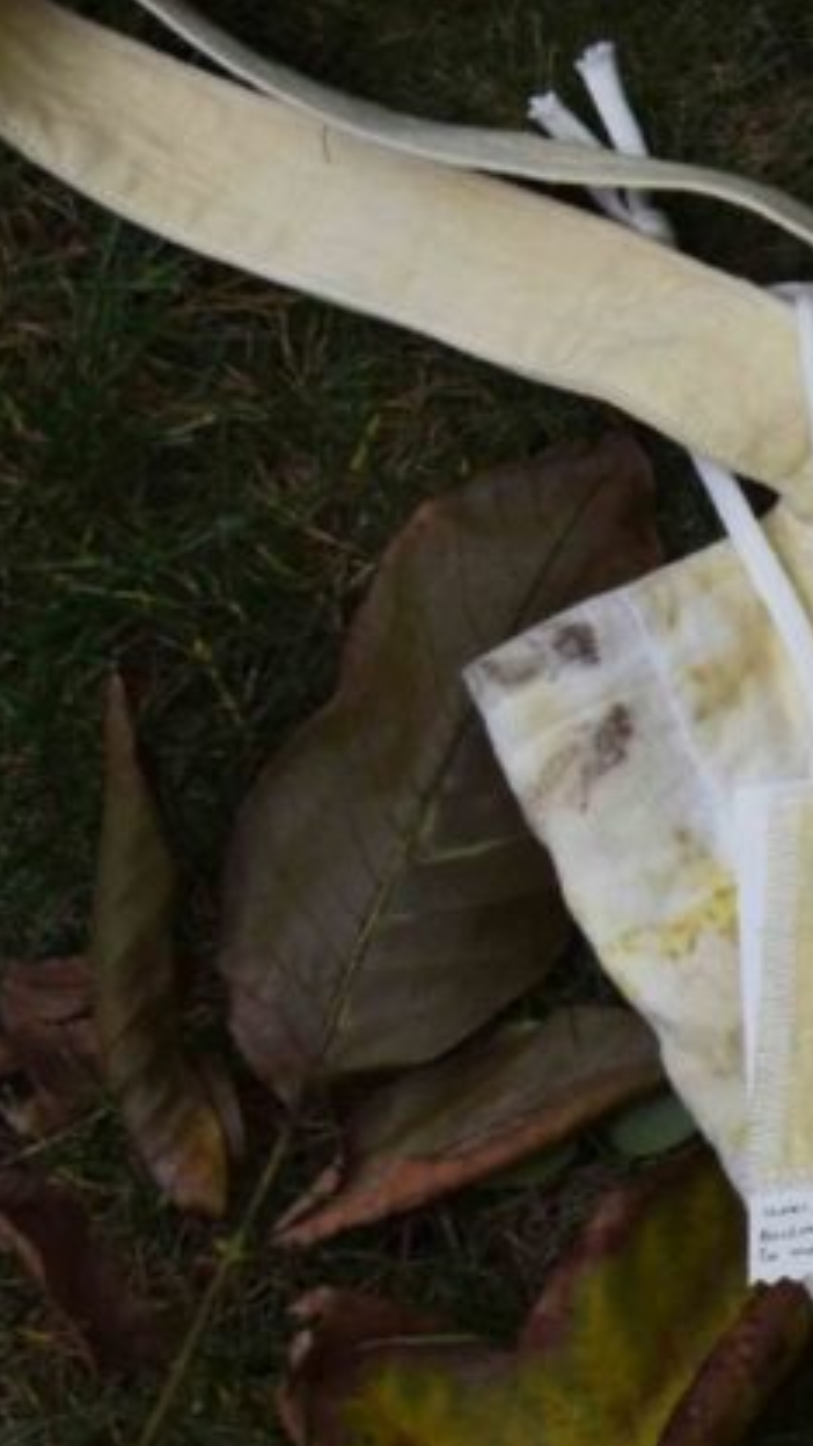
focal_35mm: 136
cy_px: 789
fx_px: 5212
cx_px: 2262
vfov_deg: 15.8
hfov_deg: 7.9
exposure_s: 1/80
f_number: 4.5
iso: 250
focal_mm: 24
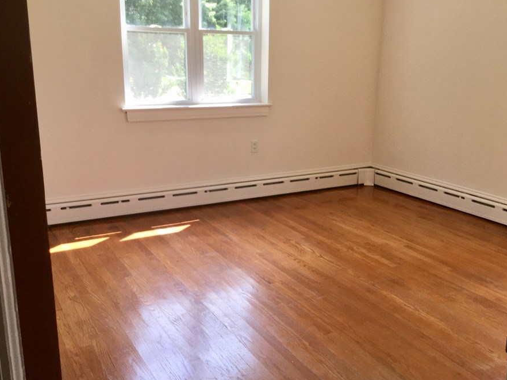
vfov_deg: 39.6
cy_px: 188
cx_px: 264
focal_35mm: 36
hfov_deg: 51.4
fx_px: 527
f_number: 2.4
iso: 40
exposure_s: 1/120
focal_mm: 3.3
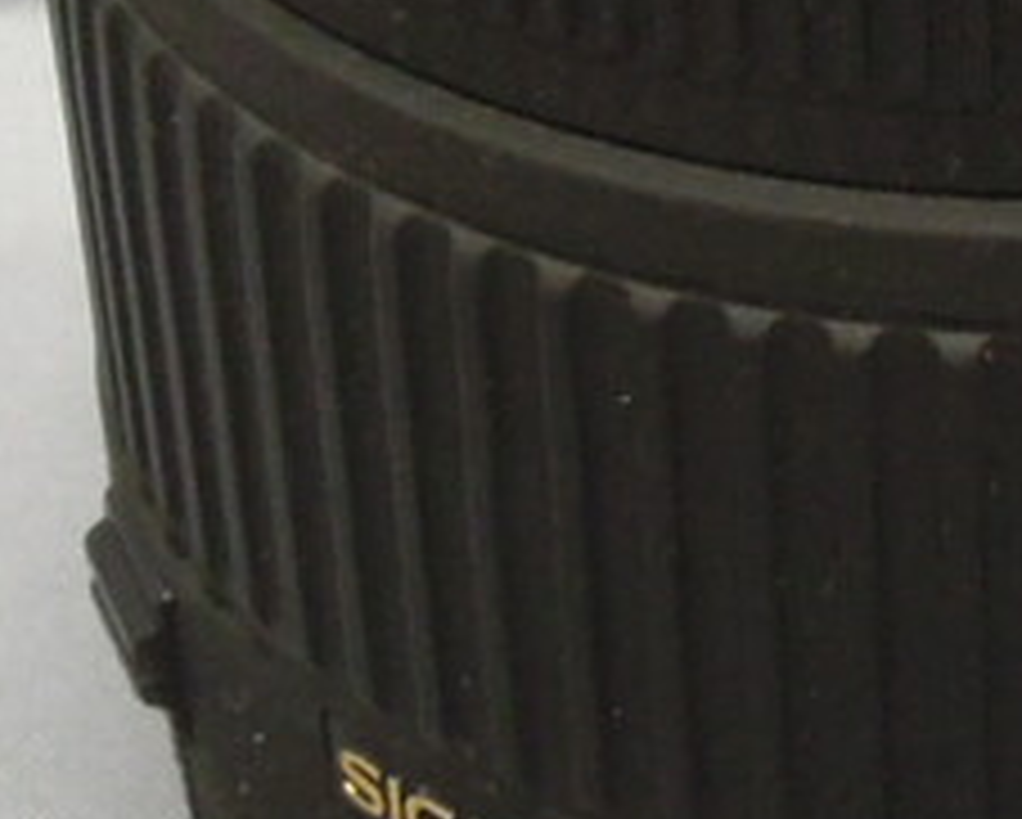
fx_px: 7023
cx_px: 954
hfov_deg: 8.3
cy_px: -86
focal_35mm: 232
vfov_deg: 6.6
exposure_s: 1/13
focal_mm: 8.1
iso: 500
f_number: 5.6
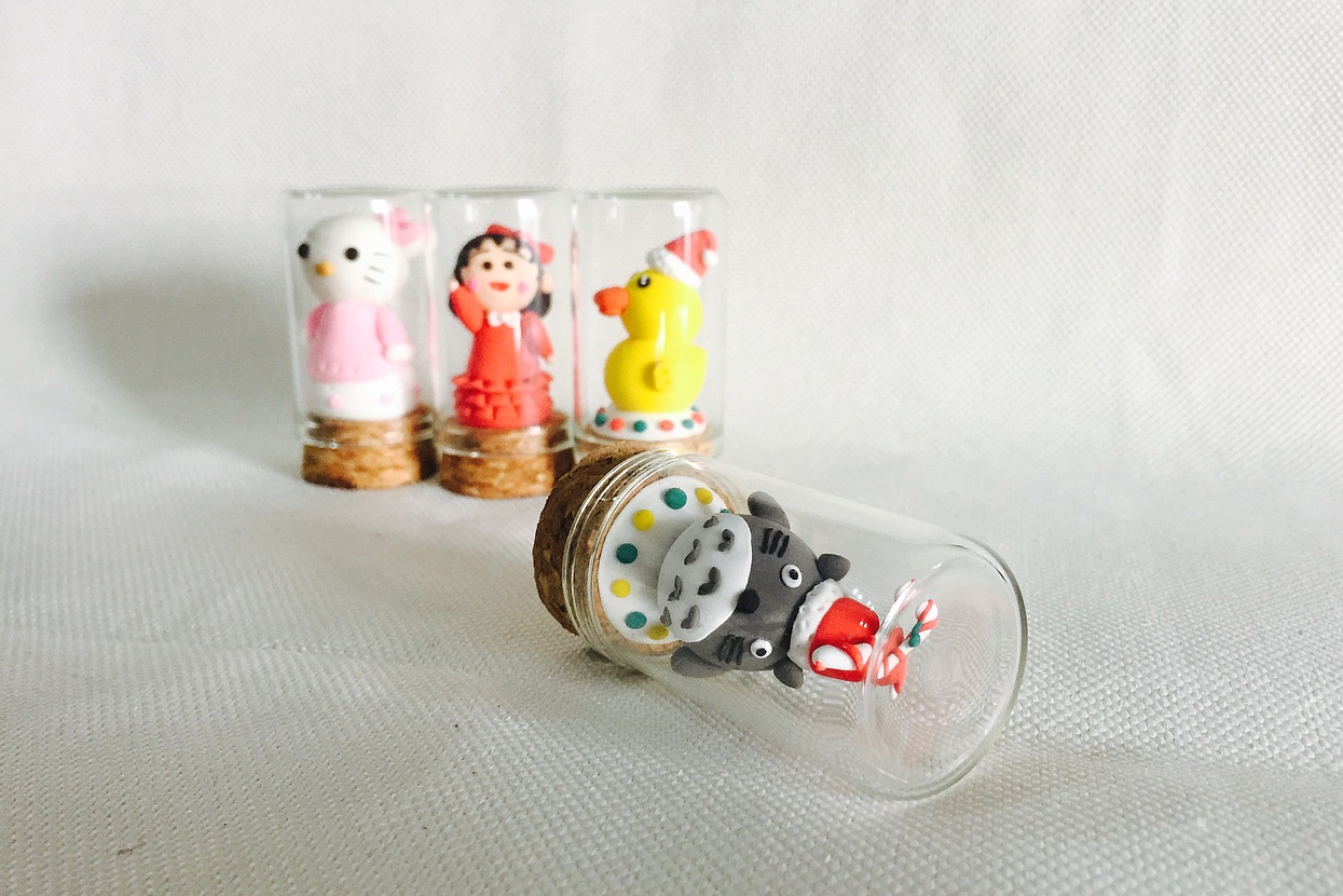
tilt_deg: -15.2
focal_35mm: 31
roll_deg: -1.8
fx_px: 1156
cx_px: 685
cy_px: 452
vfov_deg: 42.3
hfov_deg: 60.3
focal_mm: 4.15
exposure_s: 1/33
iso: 160
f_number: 2.2
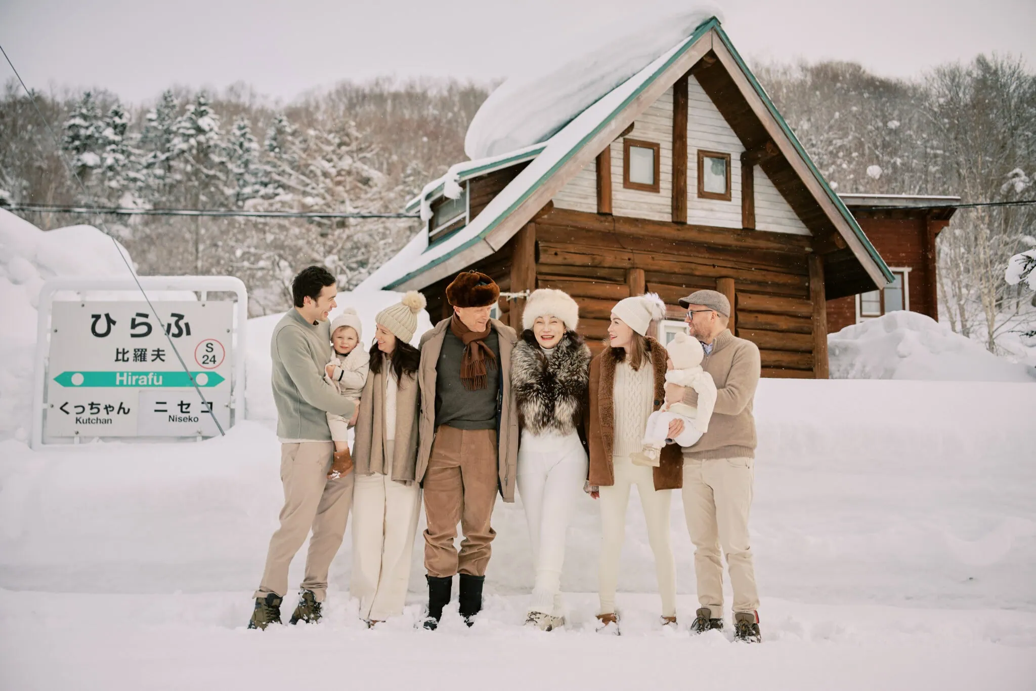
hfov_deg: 54.4
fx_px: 1007
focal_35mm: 35
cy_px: 346
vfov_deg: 37.8
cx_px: 518
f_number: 2
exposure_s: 1/2000
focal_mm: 35
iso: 100
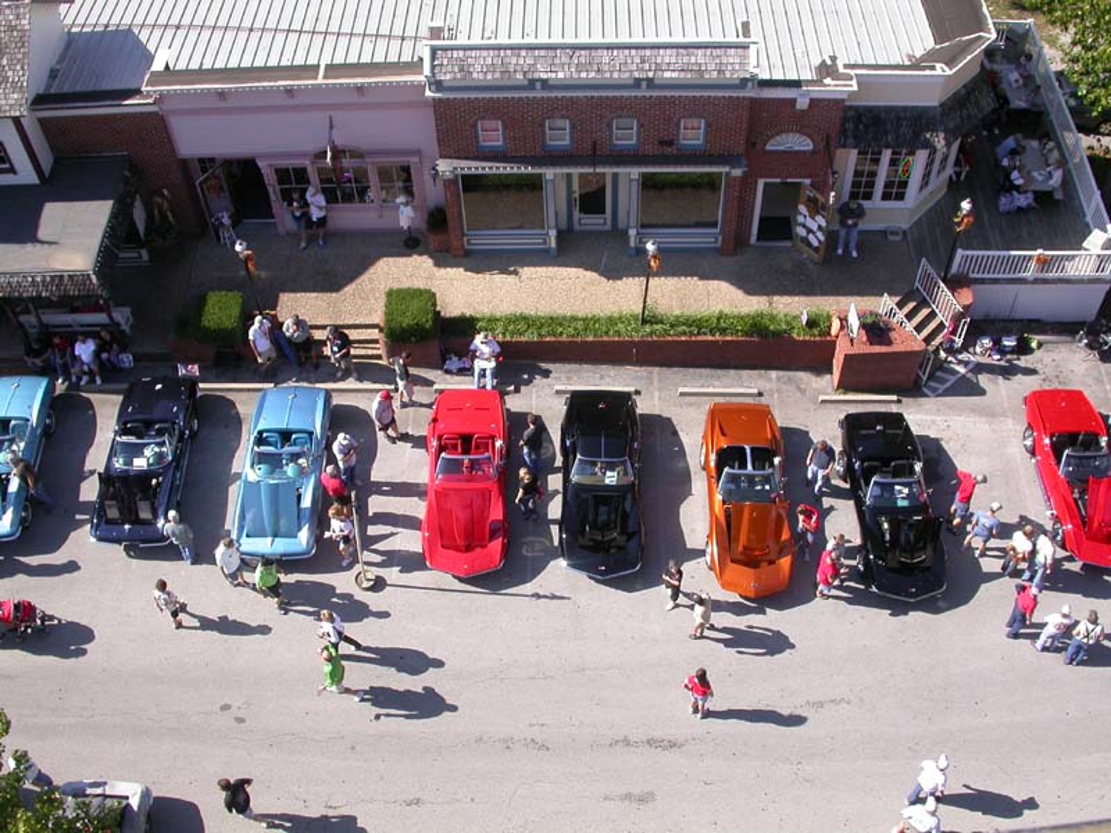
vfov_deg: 37.7
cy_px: 416
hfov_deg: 49.0
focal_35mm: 38
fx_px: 1220
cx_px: 556
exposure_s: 1/240
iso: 100
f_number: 6
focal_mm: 7.85
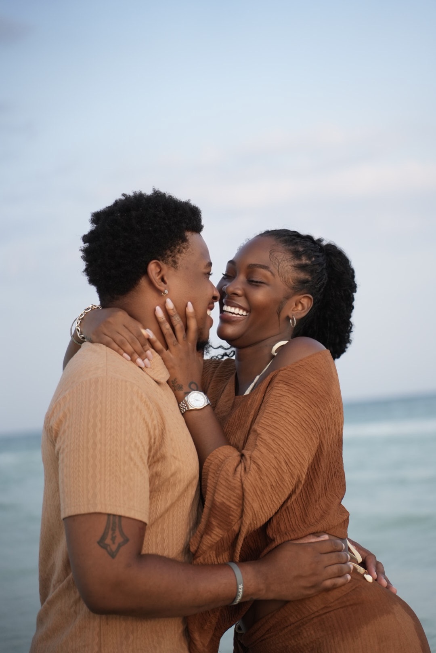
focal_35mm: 75
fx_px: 1360
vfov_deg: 27.0
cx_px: 218
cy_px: 326
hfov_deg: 18.2
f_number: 2.8
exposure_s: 1/5000
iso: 1250
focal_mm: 75
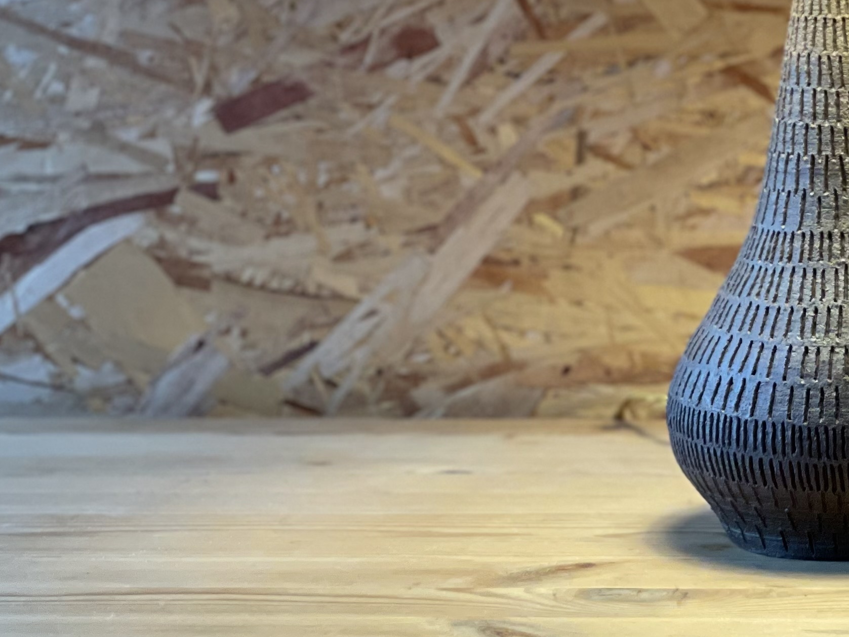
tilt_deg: -3.3
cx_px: 753
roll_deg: +1.0
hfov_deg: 15.6
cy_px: 15
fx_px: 3066
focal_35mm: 125
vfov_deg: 11.7
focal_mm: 6
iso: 160
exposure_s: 1/40
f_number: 2
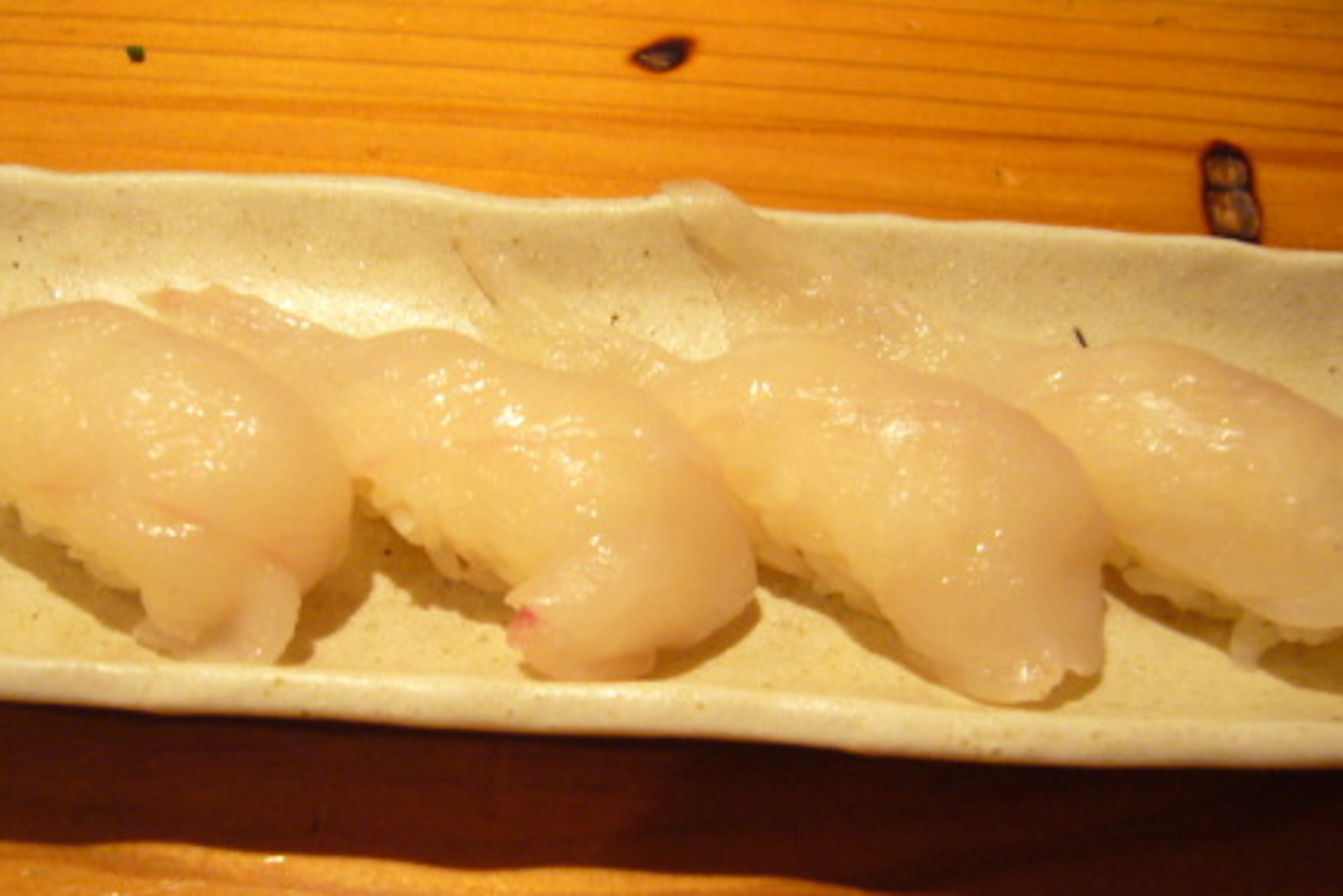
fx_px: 1567
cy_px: 560
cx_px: 639
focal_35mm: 42
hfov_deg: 46.4
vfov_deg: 31.8
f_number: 2.8
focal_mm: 5.8
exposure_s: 1/6
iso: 200
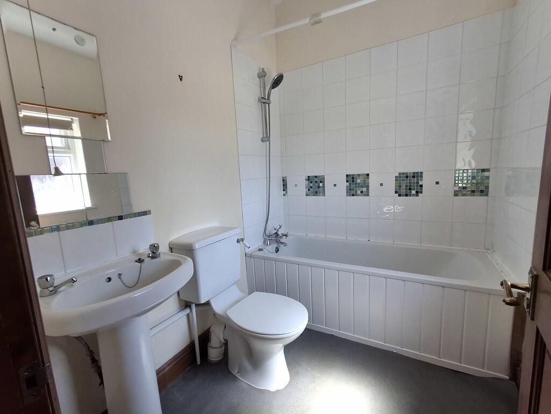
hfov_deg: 94.5
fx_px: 255
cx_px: 276
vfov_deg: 78.1
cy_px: 207
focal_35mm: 16
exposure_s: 1/120
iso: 40
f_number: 2.2
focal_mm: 1.64
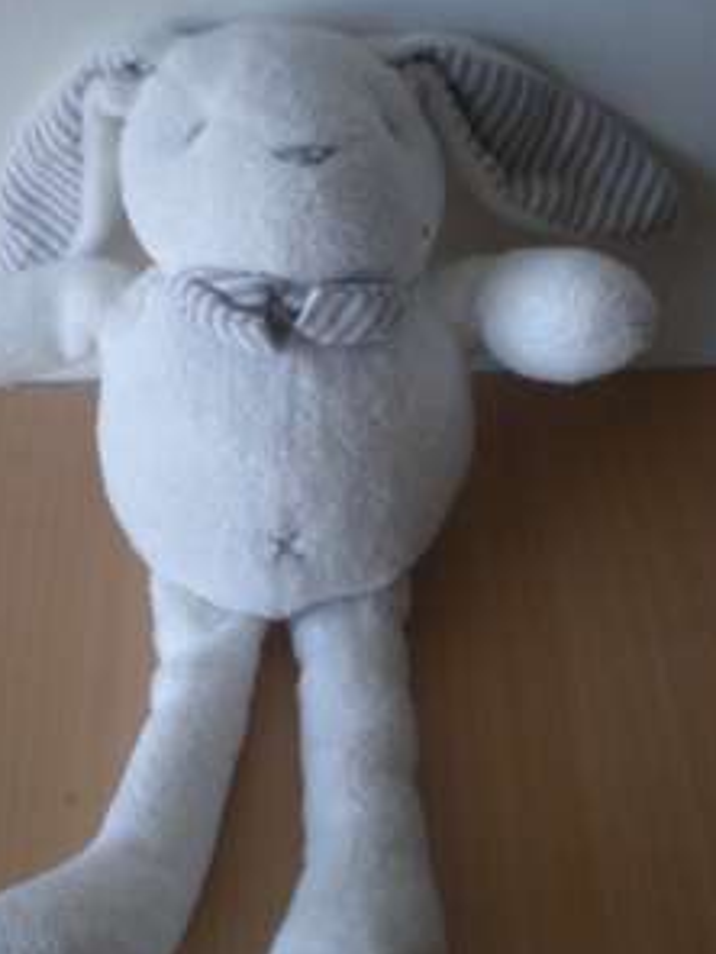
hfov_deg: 29.1
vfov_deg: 38.1
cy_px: 538
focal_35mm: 50
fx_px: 1379
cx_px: 297
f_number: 3.1
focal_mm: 6.3
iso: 75
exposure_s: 1/60
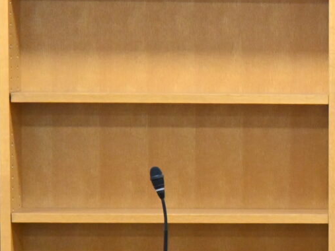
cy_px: 330
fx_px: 2641
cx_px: 548
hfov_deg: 7.1
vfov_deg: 5.4
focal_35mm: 273
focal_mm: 50
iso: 3200
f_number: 6.3
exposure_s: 1/125
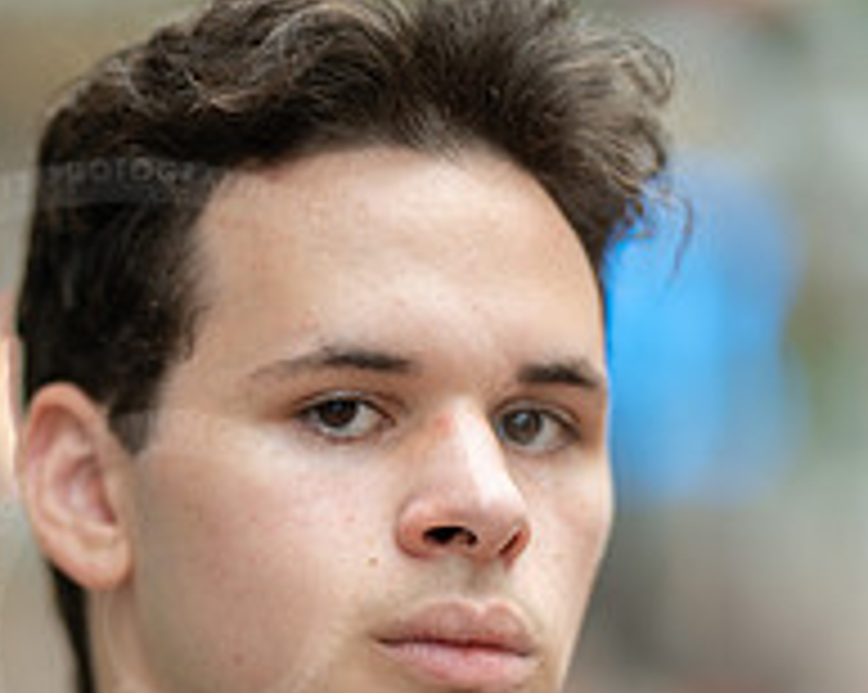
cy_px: 706
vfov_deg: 8.3
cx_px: 247
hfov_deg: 10.4
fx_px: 4773
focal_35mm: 186
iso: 250
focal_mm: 85
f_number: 1.2
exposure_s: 1/320
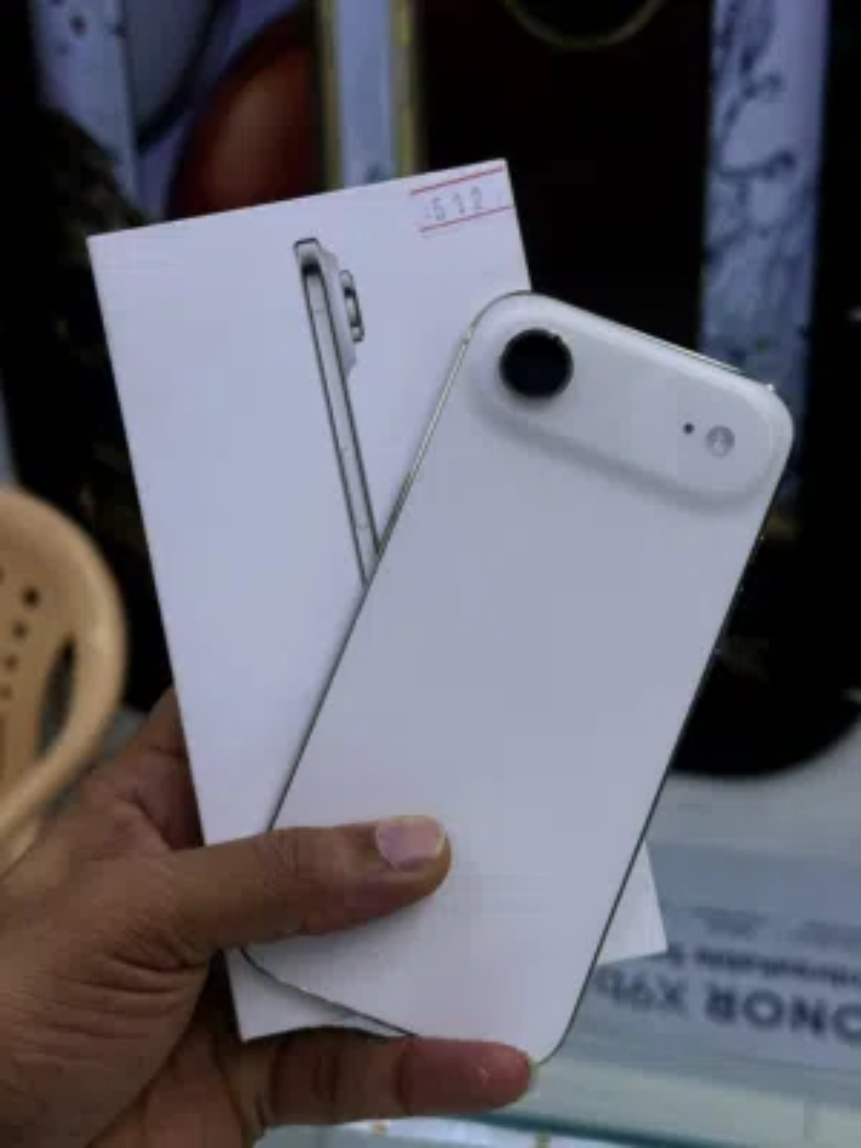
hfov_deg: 30.3
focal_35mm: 48
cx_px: 430
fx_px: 1592
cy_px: 574
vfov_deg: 39.7
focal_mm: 6.76
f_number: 1.78
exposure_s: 1/646
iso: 80
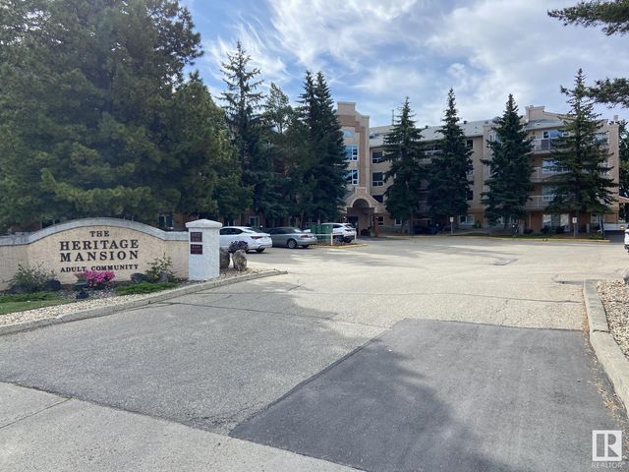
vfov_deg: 53.1
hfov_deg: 67.3
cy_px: 236
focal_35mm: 26
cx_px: 314
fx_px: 472
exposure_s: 1/1898
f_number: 1.8
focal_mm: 4.25
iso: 32
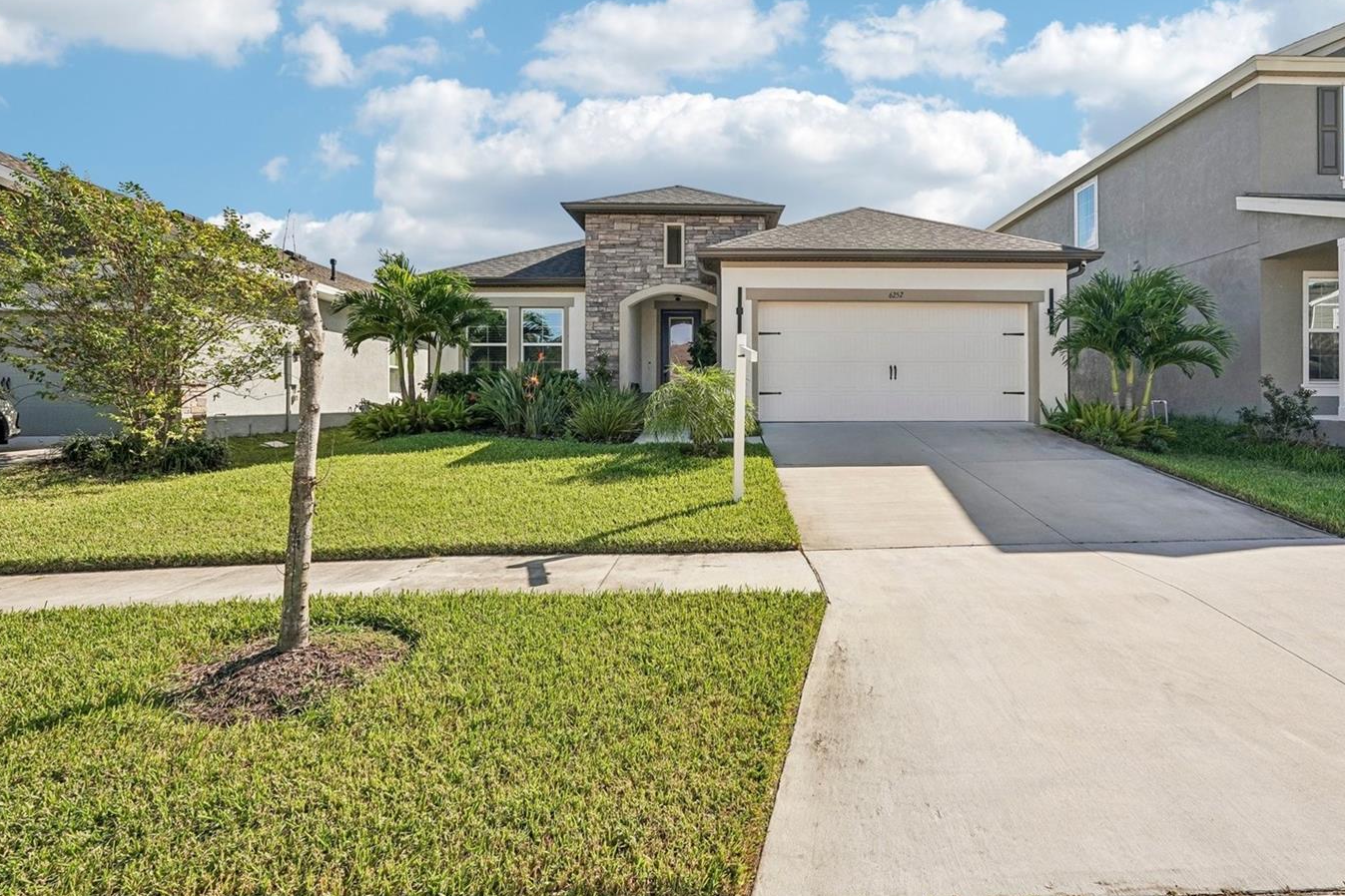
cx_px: 746
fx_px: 710
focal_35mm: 19
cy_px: 394
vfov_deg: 64.3
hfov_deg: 86.6
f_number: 8
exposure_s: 1/1250
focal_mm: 16
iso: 400
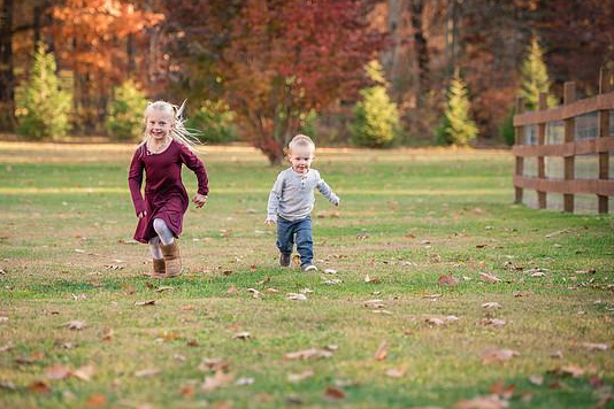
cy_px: 211
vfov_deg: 11.7
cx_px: 285
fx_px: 1995
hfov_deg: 17.5
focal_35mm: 117
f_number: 3.2
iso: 500
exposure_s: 1/320
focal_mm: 105
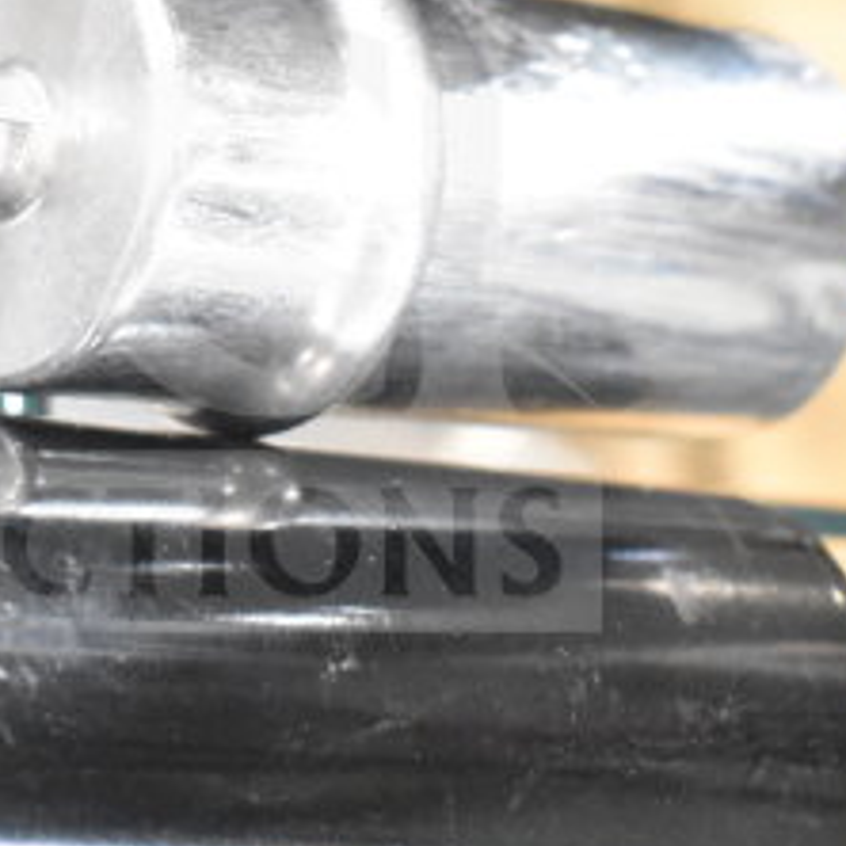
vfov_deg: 14.6
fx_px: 3290
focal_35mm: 119
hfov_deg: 14.6
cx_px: 171
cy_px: 330
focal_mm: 34
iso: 6400
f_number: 5.6
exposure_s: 1/125
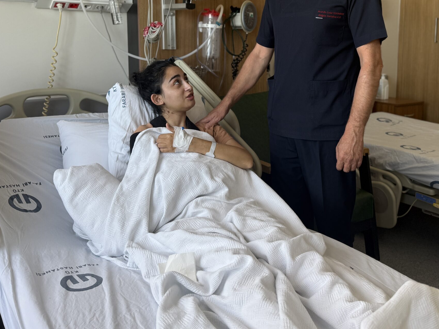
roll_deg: +0.1
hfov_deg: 51.3
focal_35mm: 36
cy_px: 90
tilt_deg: -5.4
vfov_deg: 38.8
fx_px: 457
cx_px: 244
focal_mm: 6.76
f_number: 1.78
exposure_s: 1/124
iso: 50
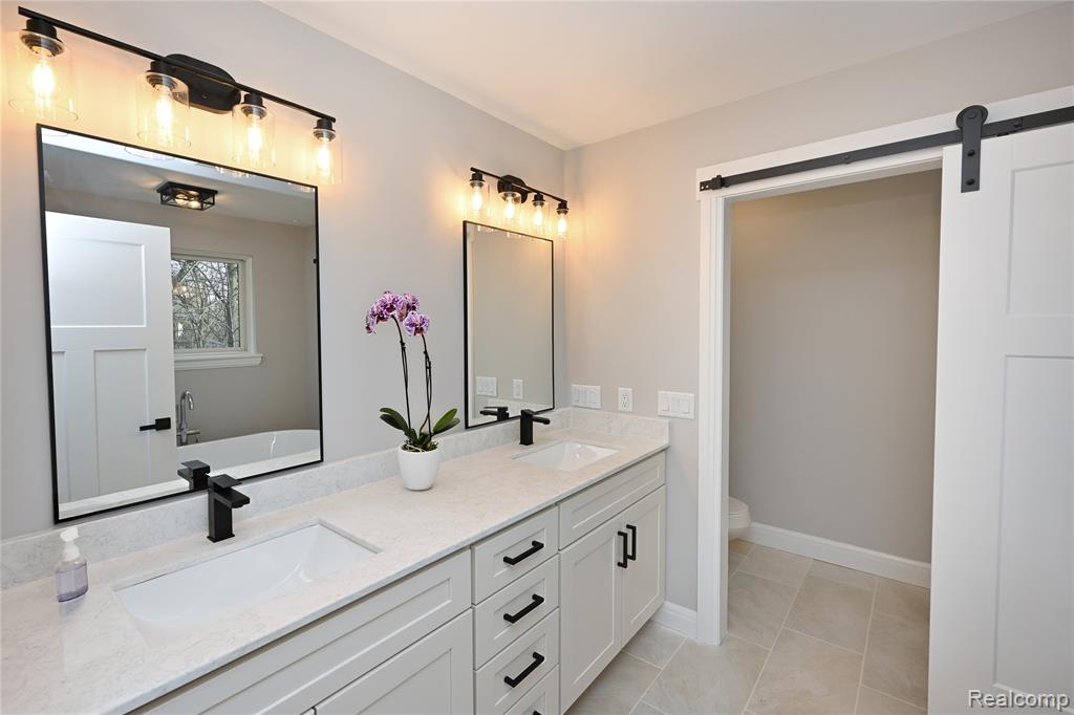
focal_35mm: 14
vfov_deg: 79.2
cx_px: 537
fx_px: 432
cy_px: 358
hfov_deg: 102.3
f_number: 10
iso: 320
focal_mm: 14.5
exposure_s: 1/60
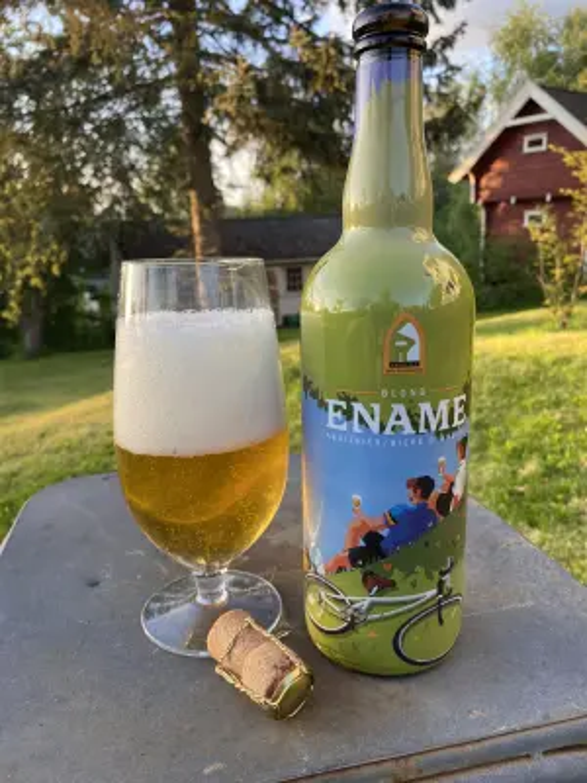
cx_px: 294
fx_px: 588
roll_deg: +2.3
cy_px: 392
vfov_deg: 67.3
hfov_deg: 53.1
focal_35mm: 26
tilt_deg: -13.5
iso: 32
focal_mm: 4.25
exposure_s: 1/124
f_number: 1.8
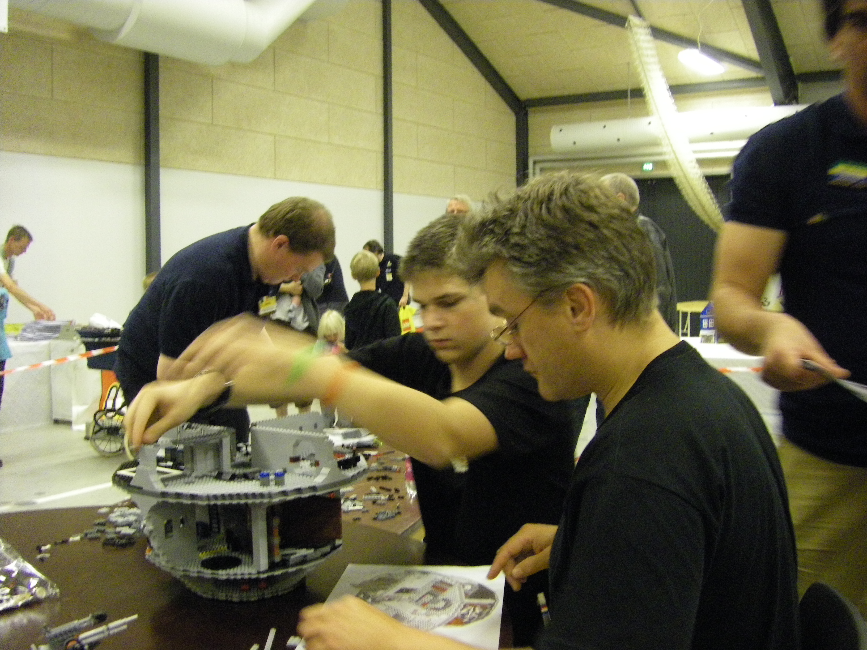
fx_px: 952
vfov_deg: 37.7
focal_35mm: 38
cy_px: 325
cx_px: 434
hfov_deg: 49.0
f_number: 3.5
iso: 800
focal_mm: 6.3
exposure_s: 1/20
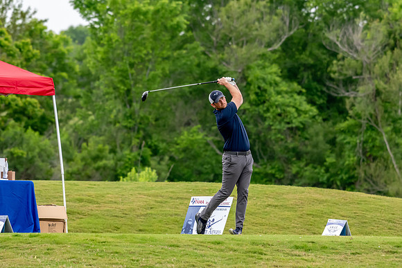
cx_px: 201
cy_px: 134
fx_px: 4858
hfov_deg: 4.7
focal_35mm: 435
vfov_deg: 3.2
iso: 2000
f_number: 5.6
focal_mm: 290
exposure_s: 1/2000
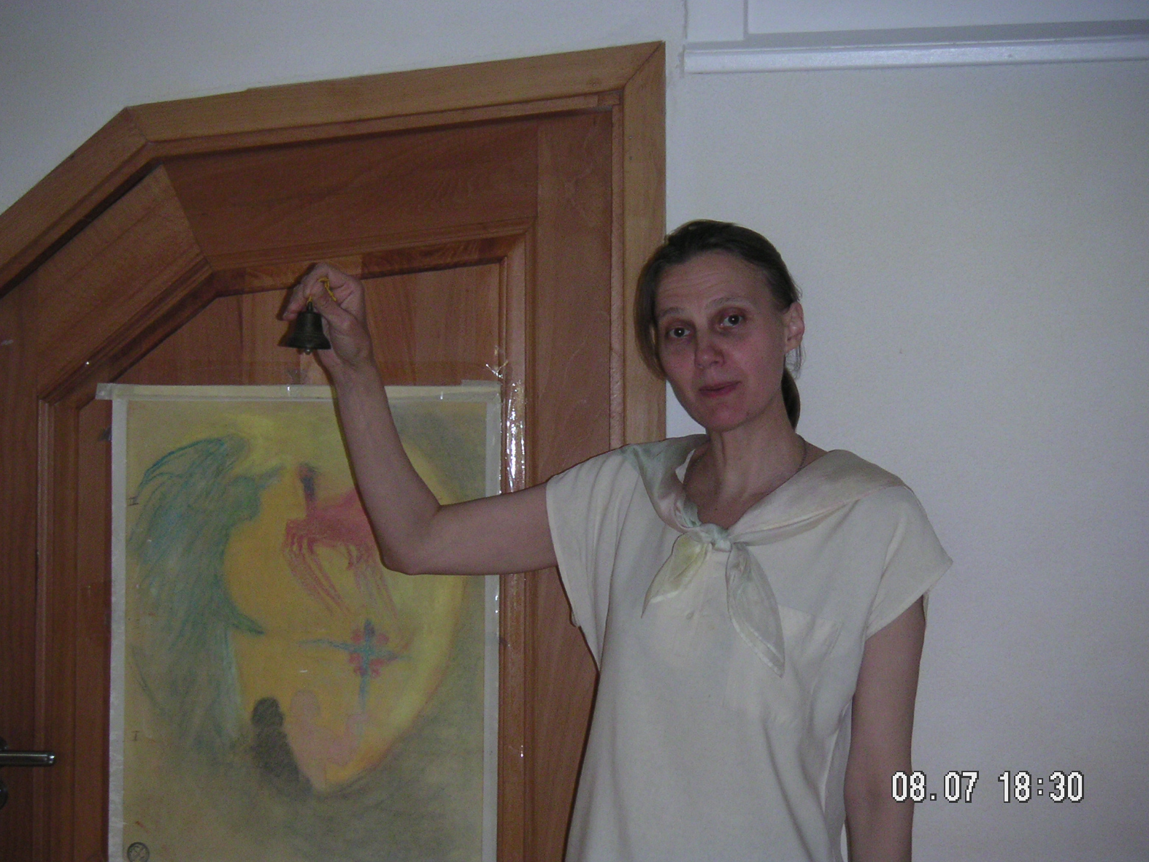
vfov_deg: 23.7
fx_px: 2058
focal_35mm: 62
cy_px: 434
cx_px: 580
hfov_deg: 31.2
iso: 160
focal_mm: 9.4
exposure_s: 1/60
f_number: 3
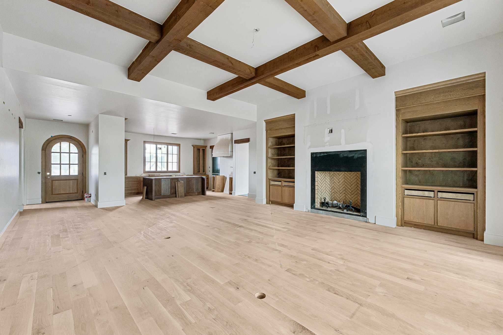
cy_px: 168
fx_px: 210
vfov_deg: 77.3
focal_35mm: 15
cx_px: 252
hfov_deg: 100.4
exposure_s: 1/4
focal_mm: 10
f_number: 10
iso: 125
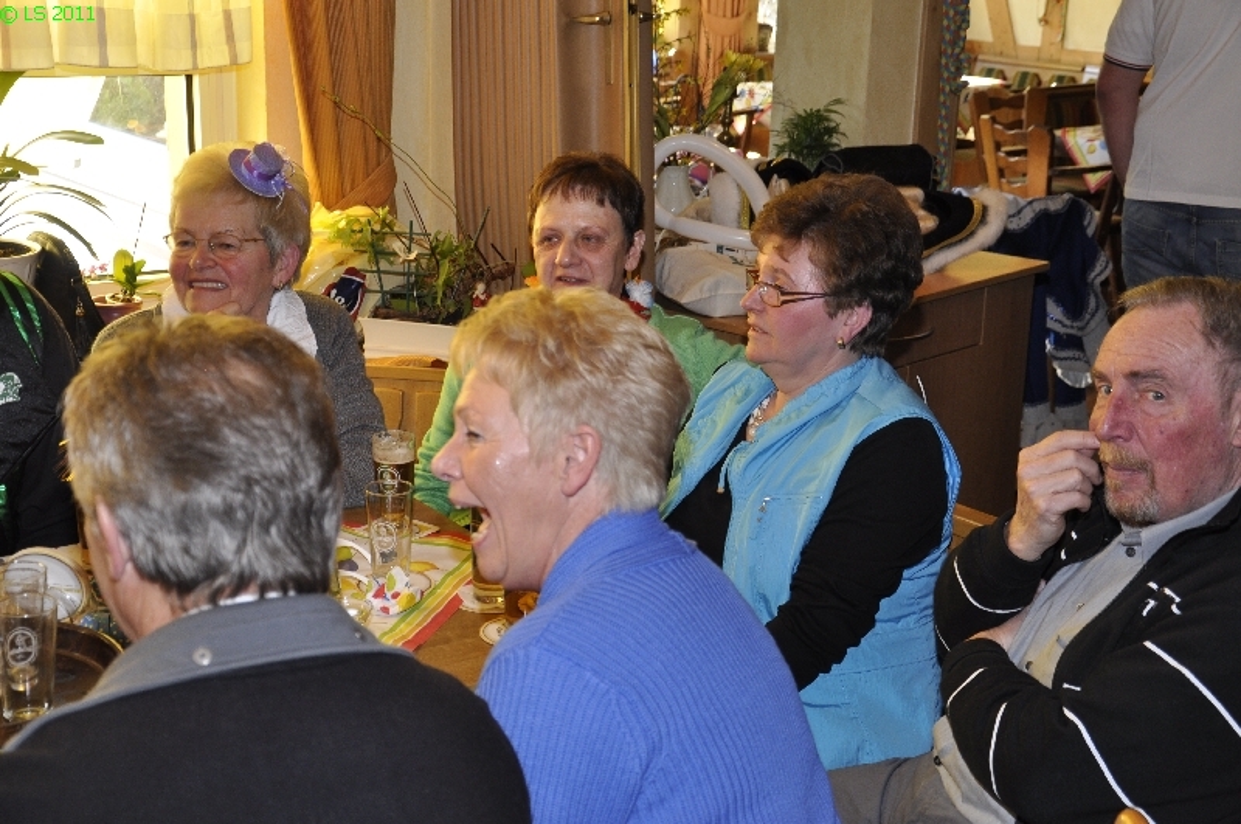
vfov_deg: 23.7
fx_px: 1962
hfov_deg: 35.1
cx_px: 620
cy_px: 412
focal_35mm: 57
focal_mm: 38
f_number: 5
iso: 400
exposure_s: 1/60
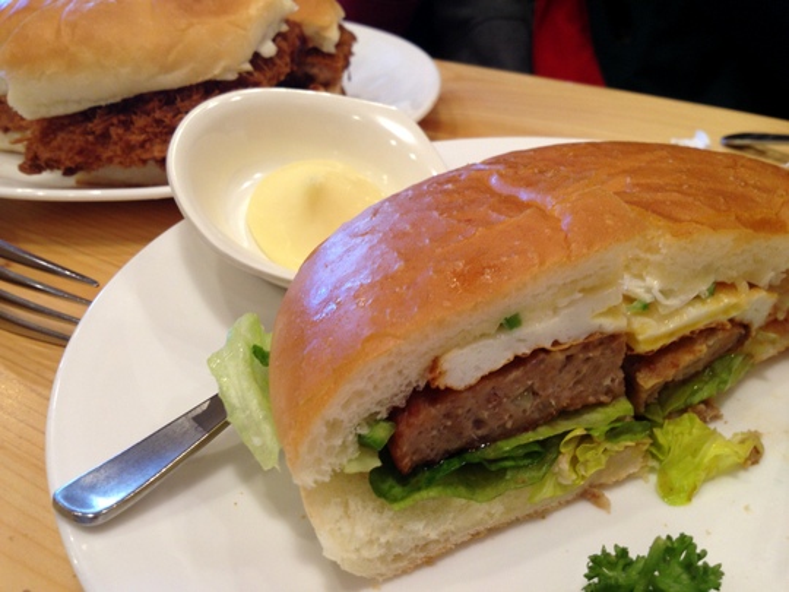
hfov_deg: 52.6
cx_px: 394
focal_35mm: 35
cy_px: 296
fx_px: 798
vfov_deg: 40.7
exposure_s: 1/20
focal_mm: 4.28
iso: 64
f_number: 2.4
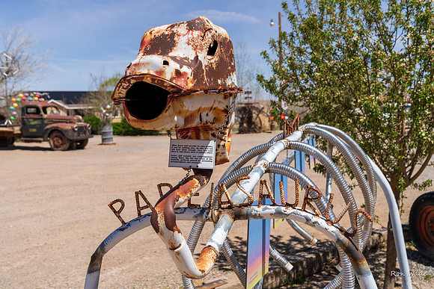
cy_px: 144
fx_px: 446
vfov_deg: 36.0
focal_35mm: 37
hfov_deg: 51.9
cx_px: 217
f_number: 6.3
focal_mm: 37
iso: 640
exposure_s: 1/5000
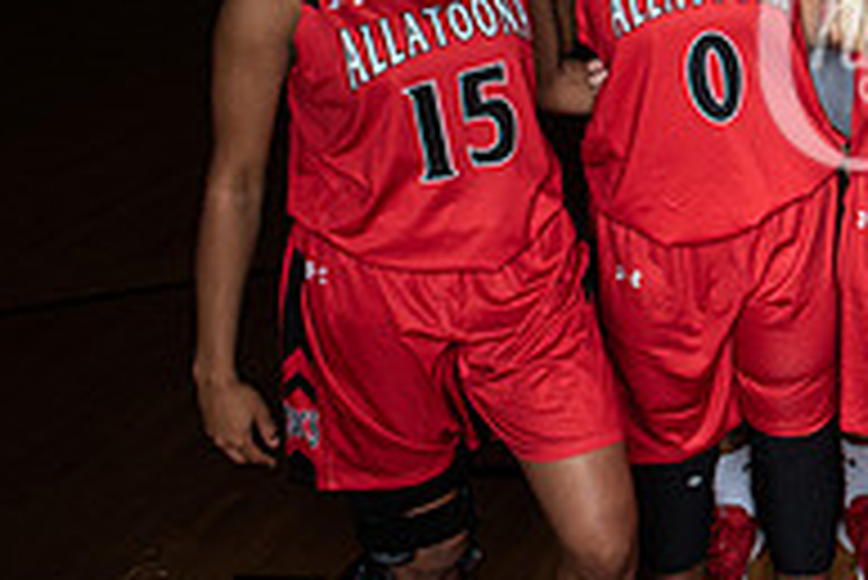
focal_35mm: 72
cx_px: 1250
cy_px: -70
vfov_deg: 18.2
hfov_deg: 23.3
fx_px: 1737
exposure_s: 1/200
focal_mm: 24
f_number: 14
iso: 320
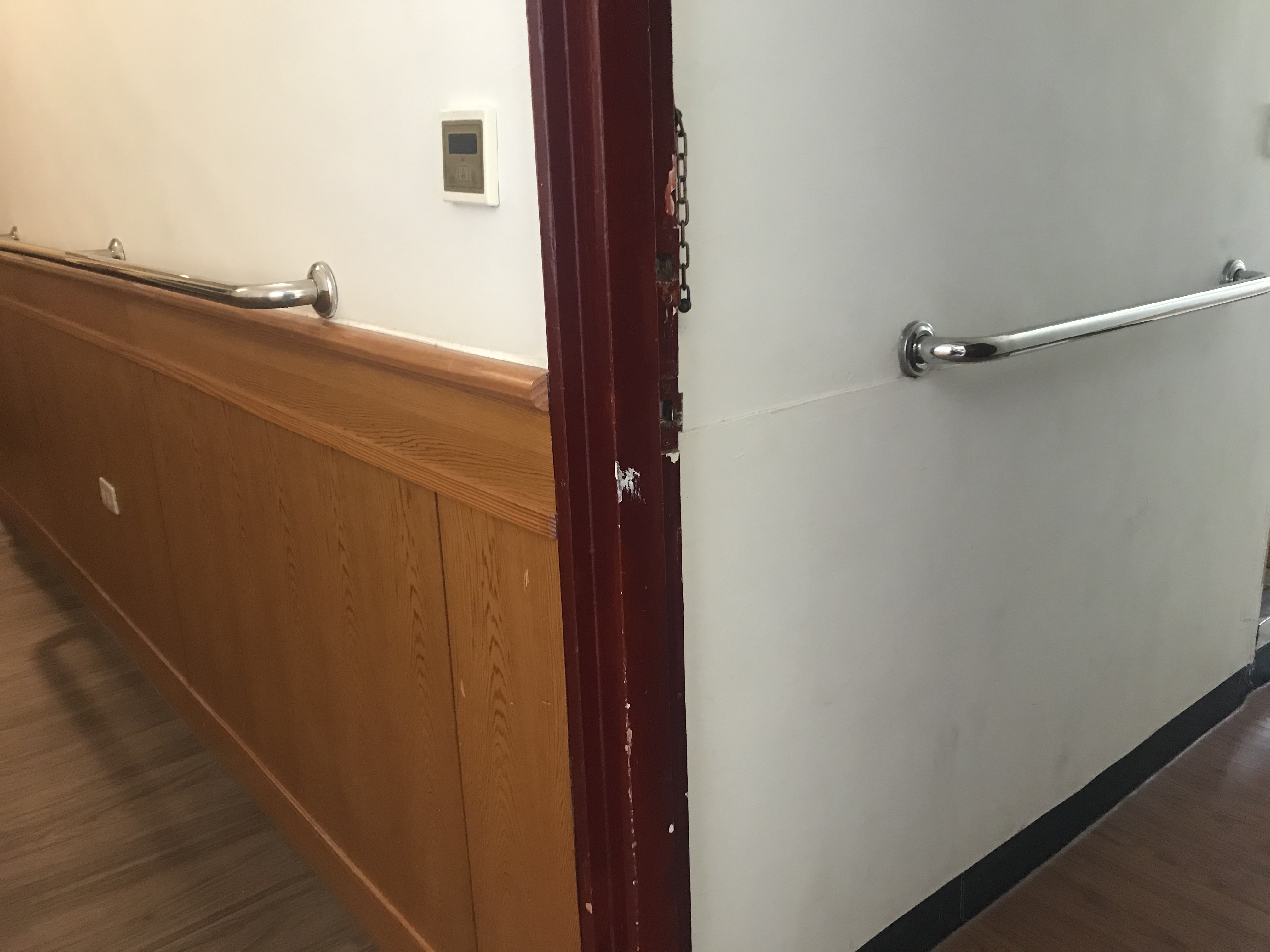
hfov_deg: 63.4
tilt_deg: -16.5
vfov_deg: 49.7
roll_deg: +1.7
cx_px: 635
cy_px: 476
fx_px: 1027
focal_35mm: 28
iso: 100
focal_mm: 3.99
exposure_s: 1/15
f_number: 1.8
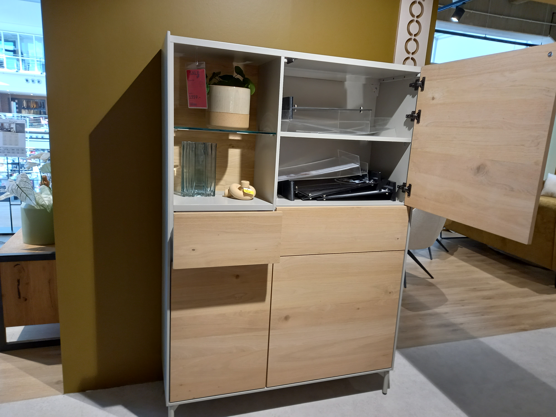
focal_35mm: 25
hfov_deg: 69.4
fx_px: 402
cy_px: 208
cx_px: 278
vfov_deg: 54.9
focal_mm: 4.6
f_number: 2
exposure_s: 1/50
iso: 100
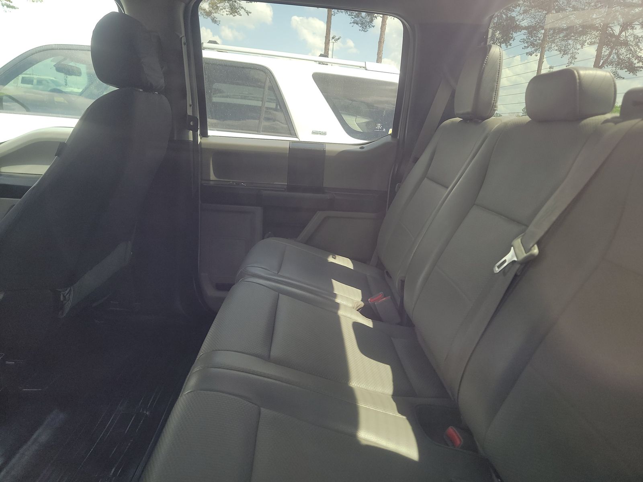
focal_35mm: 24
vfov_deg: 56.8
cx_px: 322
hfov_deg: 71.6
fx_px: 446
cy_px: 241
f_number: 1.8
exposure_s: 1/59
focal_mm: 6.7
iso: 166
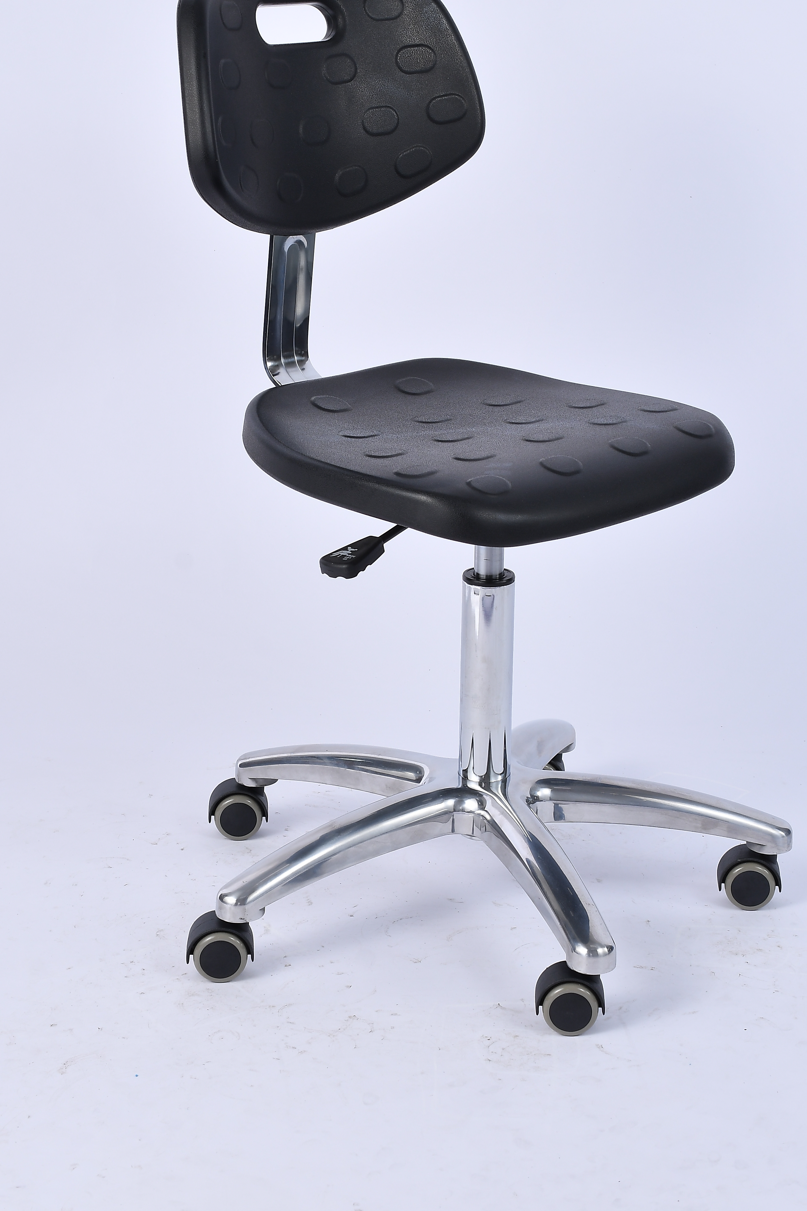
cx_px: 464
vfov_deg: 25.6
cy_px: 472
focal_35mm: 79
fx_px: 2656
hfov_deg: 17.3
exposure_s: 1/125
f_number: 9
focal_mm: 40
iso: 125
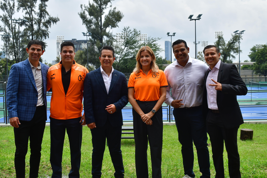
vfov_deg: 26.5
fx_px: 378
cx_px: 134
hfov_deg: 38.9
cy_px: 89
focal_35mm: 51
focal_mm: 34
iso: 200
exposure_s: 1/400
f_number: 10
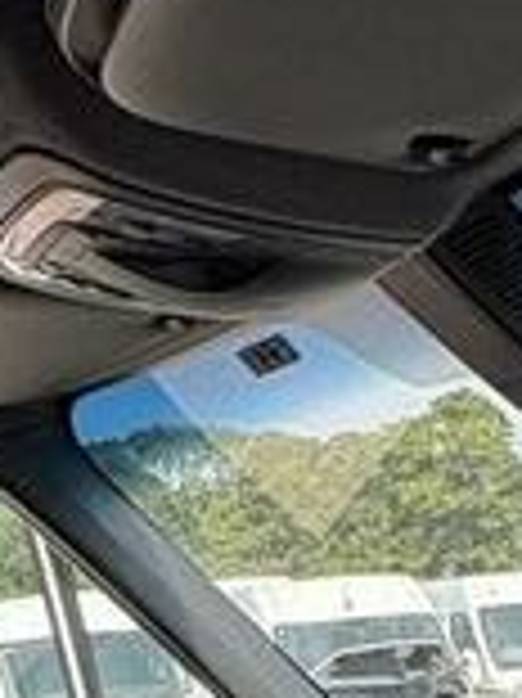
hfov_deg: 17.7
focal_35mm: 81
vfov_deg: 20.9
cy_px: 1013
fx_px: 1631
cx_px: 544
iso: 40
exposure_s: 1/394
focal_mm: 2.22
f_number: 2.2
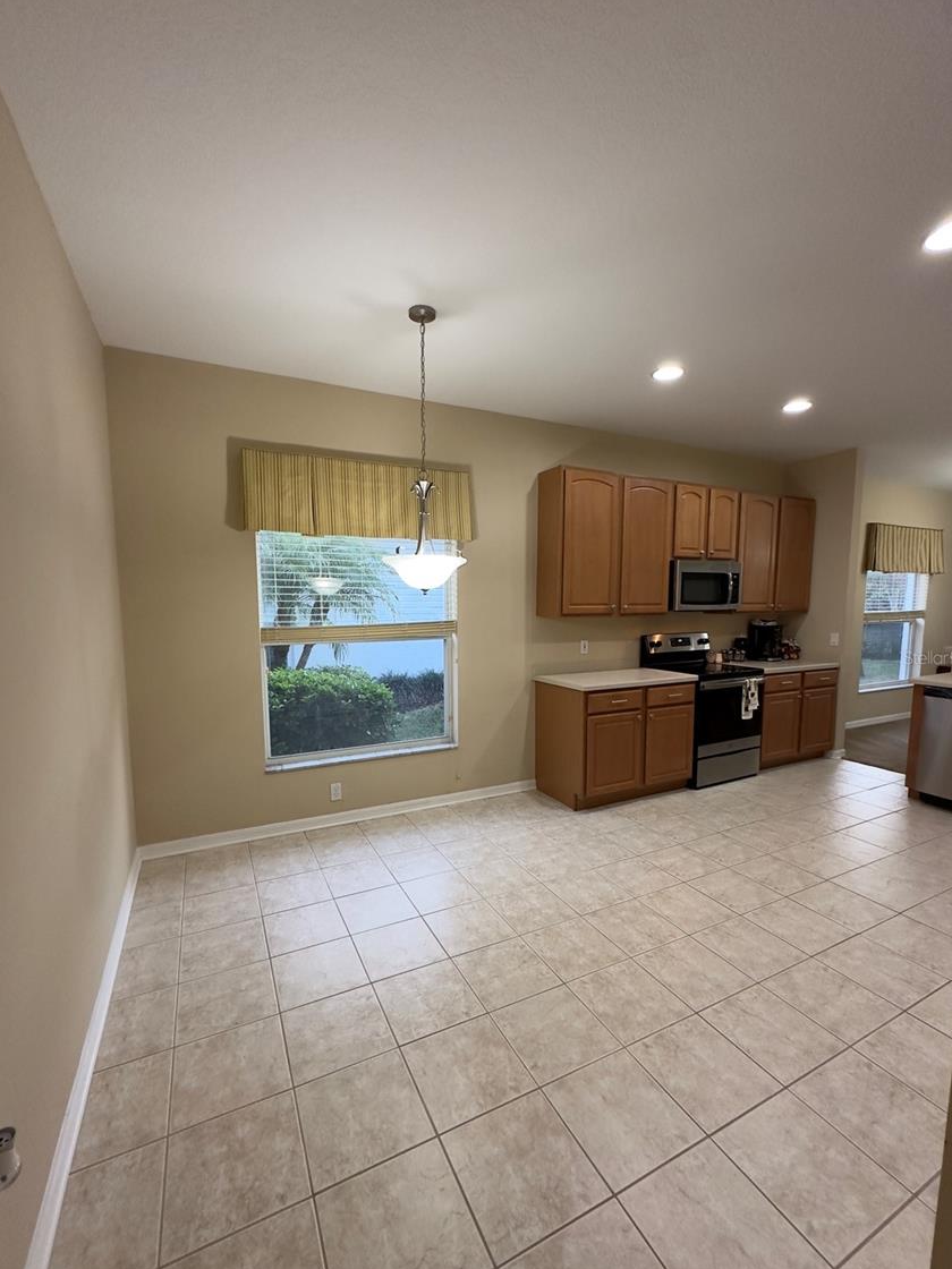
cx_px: 474
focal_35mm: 15
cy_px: 657
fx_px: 550
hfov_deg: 81.7
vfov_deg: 98.1
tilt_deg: -5.5
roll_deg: -0.3
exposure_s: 1/120
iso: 250
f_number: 2.2
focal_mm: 2.22
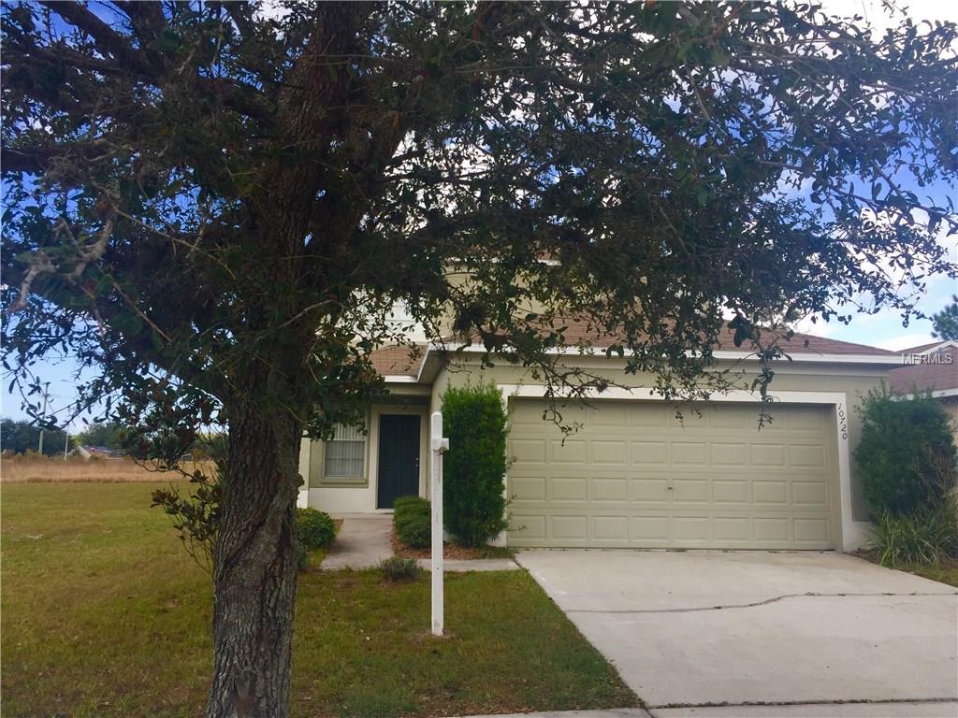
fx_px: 803
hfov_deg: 61.7
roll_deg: -1.9
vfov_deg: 48.2
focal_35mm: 29
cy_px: 359
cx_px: 479
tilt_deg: +8.7
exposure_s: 1/719
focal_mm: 4.15
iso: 32
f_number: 2.2
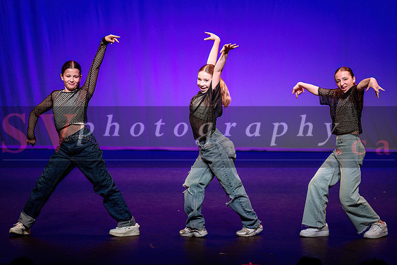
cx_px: 203
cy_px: 140
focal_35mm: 168
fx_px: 1852
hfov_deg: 12.2
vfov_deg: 8.2
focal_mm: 155
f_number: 2.8
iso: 1250
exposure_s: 1/500
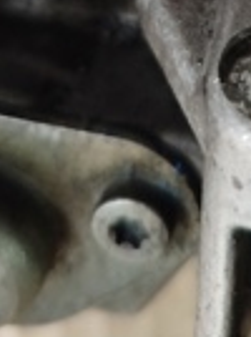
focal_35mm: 86
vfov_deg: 19.7
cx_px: 203
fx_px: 834
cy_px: -174
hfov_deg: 17.0
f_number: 1.7
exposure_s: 1/33
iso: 800
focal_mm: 5.31
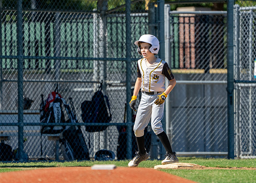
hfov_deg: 3.9
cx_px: 144
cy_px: 89
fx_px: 3771
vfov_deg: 2.8
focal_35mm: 519
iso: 1000
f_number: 5.6
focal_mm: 361
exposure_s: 1/4000
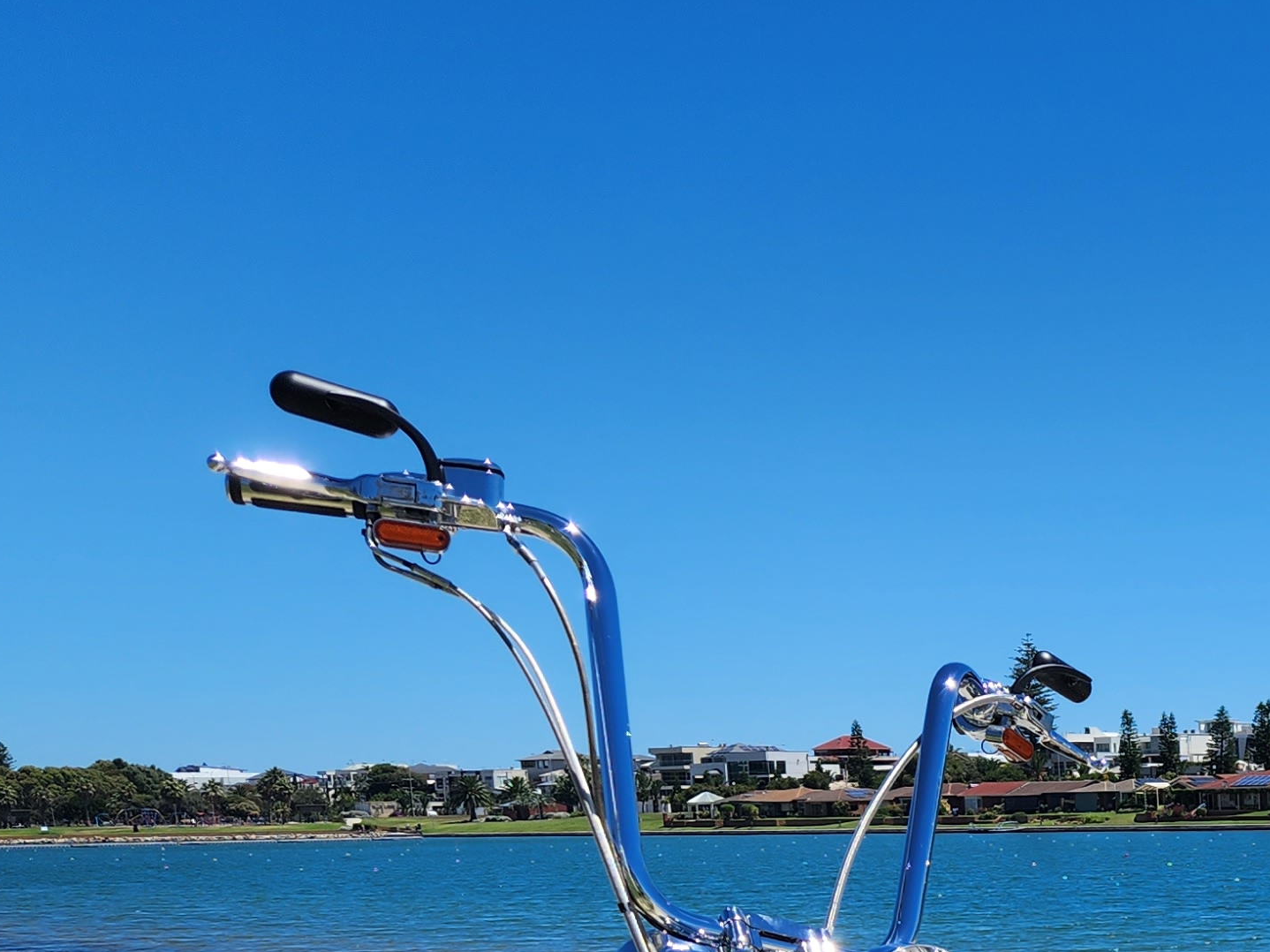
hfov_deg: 27.2
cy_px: 1179
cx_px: 1472
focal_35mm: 64
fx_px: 2348
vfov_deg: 21.1
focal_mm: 5.4
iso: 20
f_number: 1.8
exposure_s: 1/2586
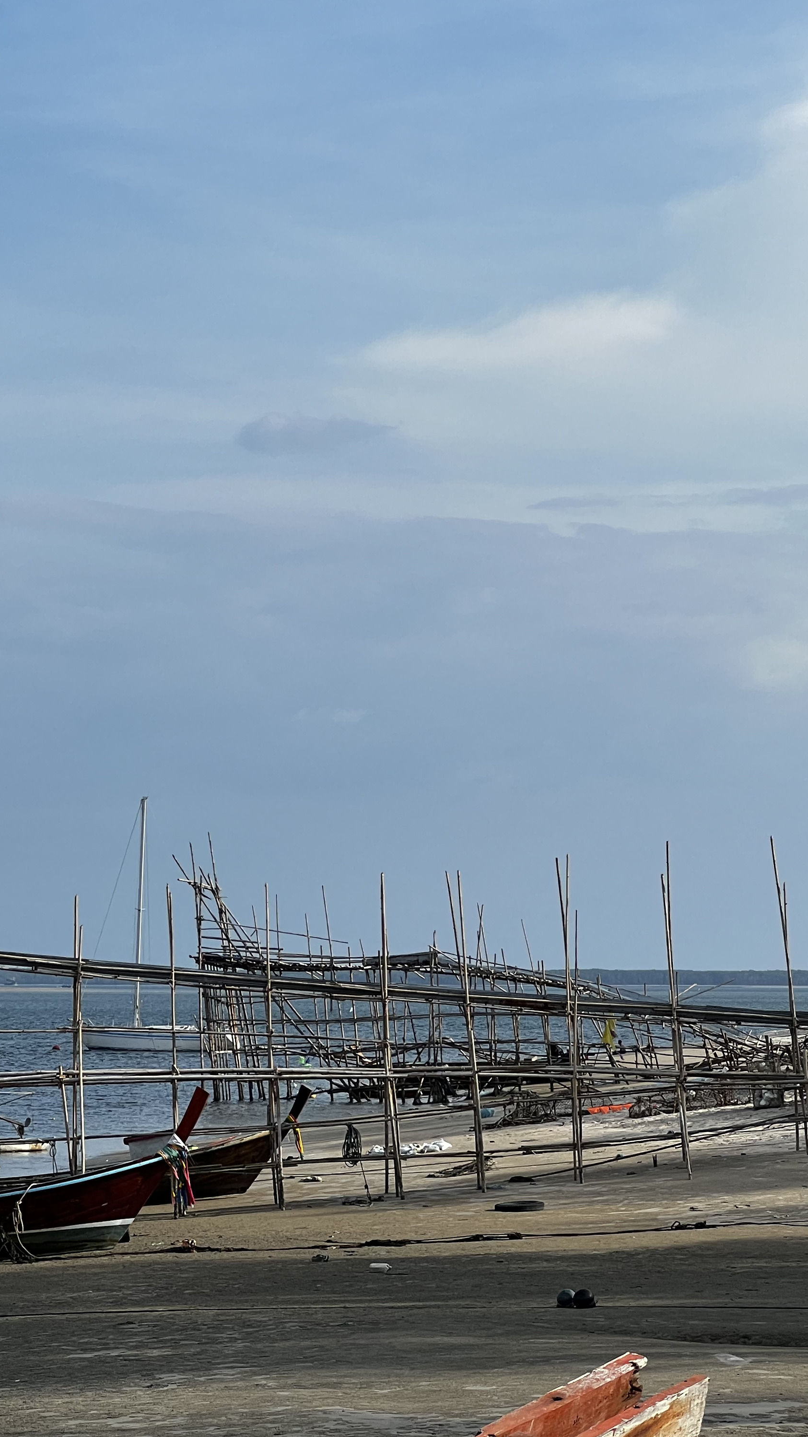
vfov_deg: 19.1
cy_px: 718
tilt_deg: +3.9
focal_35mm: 112
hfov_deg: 10.8
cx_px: 303
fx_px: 4266
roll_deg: +0.0
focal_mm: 9
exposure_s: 1/889
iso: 32
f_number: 2.8
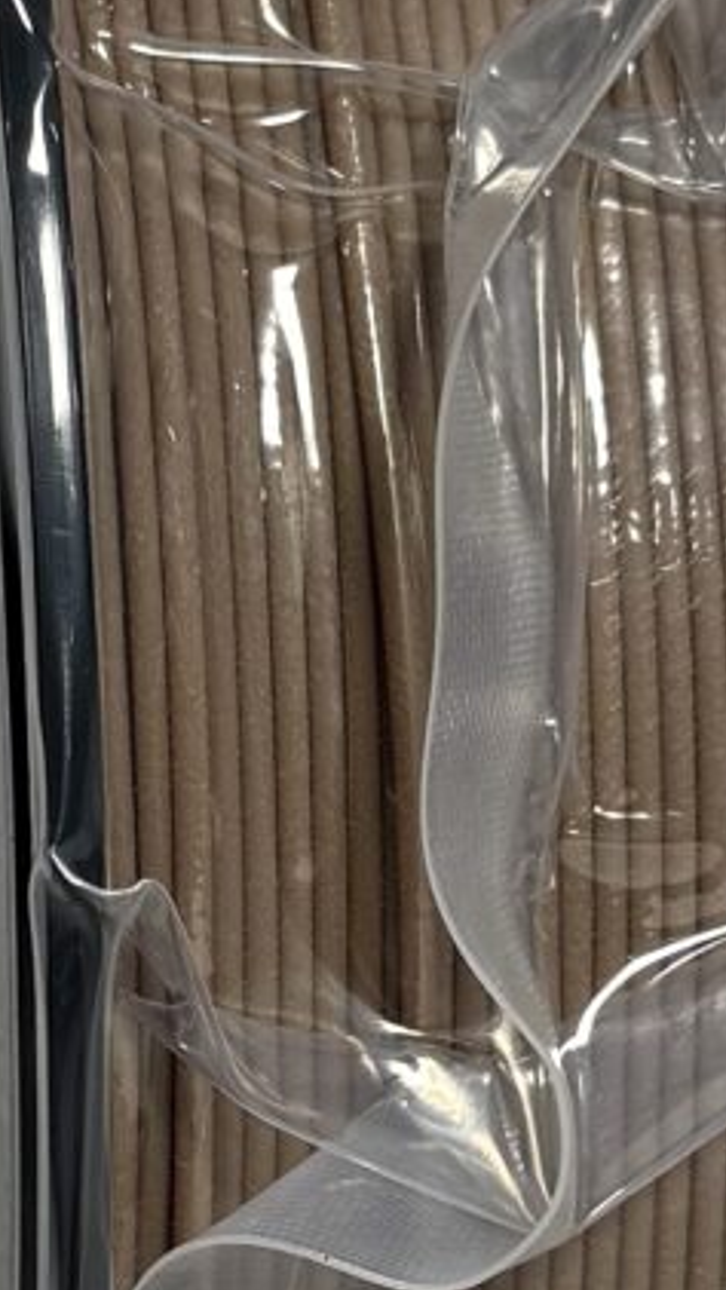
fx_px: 5438
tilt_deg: -5.9
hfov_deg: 7.6
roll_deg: +0.3
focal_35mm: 159
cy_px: 1054
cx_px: 236
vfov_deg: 13.4
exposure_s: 1/100
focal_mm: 6.76
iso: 64
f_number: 1.78
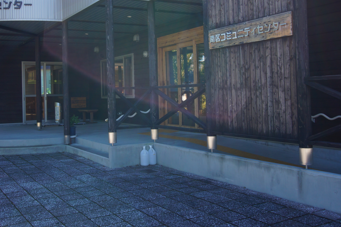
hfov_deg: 45.3
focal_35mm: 43
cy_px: 84
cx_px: 143
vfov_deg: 31.0
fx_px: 407
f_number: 11
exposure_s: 1/80
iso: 200
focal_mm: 22
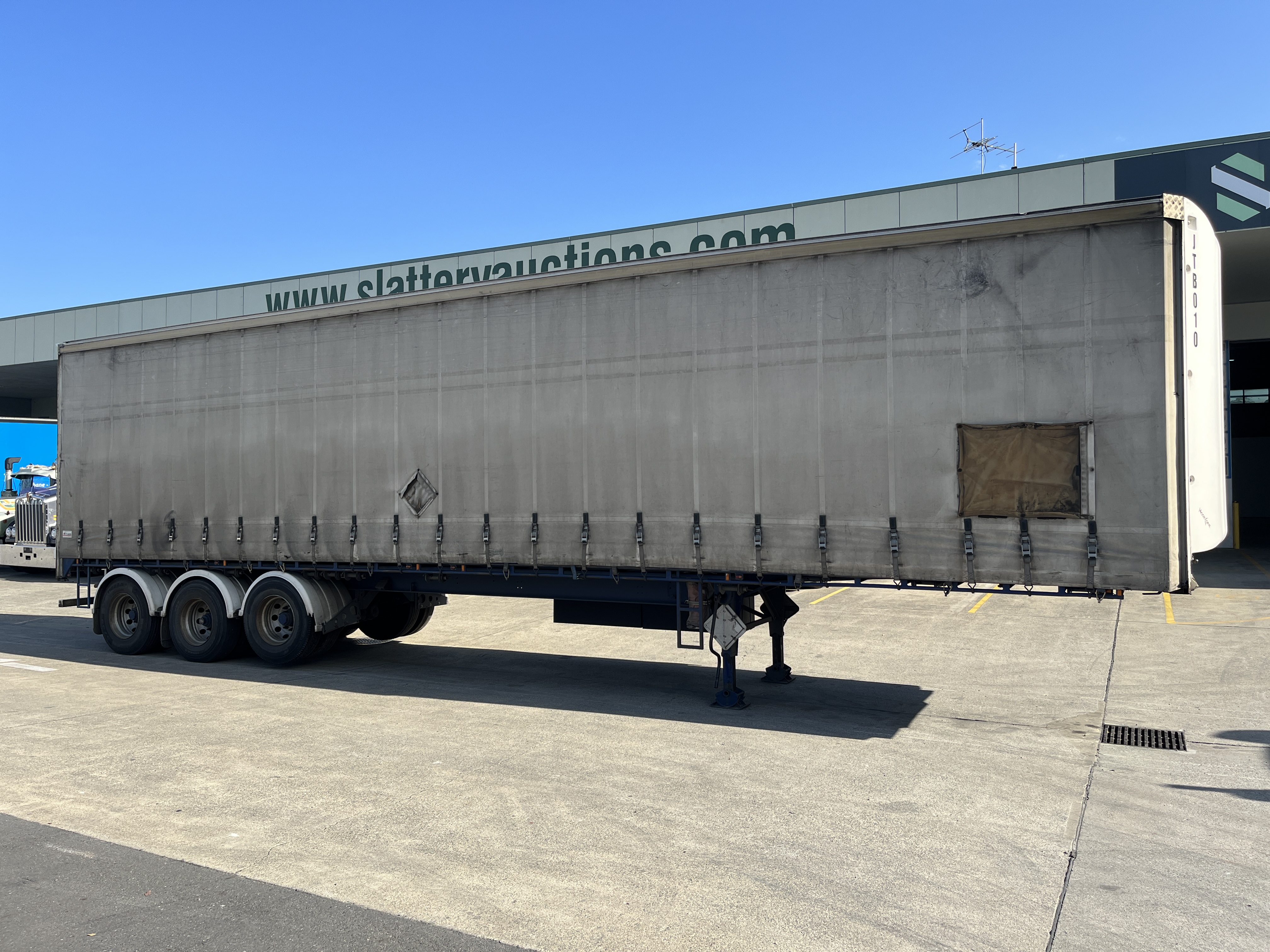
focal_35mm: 26
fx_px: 954
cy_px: 476
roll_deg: +0.2
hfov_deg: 67.3
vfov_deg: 53.1
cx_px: 635
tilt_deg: +3.0
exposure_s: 1/2137
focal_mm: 5.1
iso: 50
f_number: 1.6
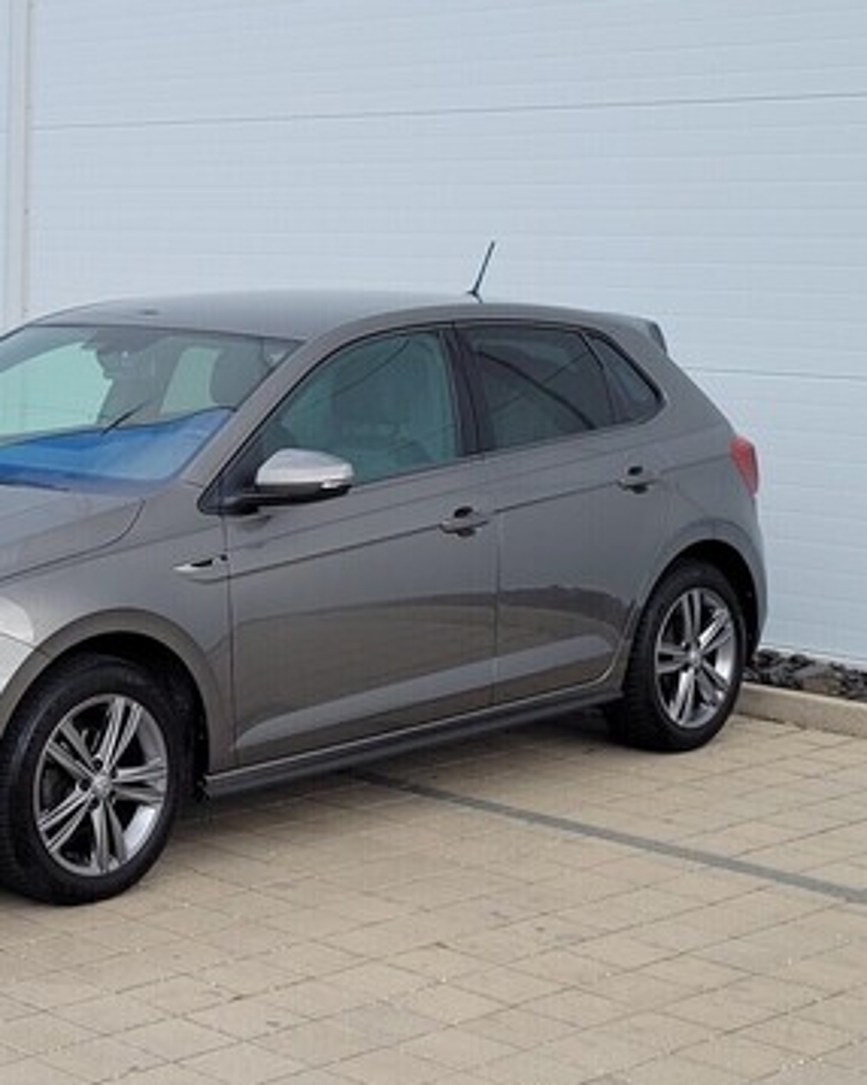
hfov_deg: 36.7
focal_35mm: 39
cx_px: 155
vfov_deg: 46.9
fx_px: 1252
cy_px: 541
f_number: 1.8
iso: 40
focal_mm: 5.4
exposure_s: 1/900
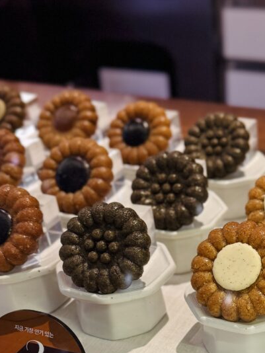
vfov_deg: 40.4
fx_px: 469
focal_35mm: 46
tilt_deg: -31.4
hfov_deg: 31.5
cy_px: 253
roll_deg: +1.5
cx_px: 143
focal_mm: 6.76
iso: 200
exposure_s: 1/120
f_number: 1.78
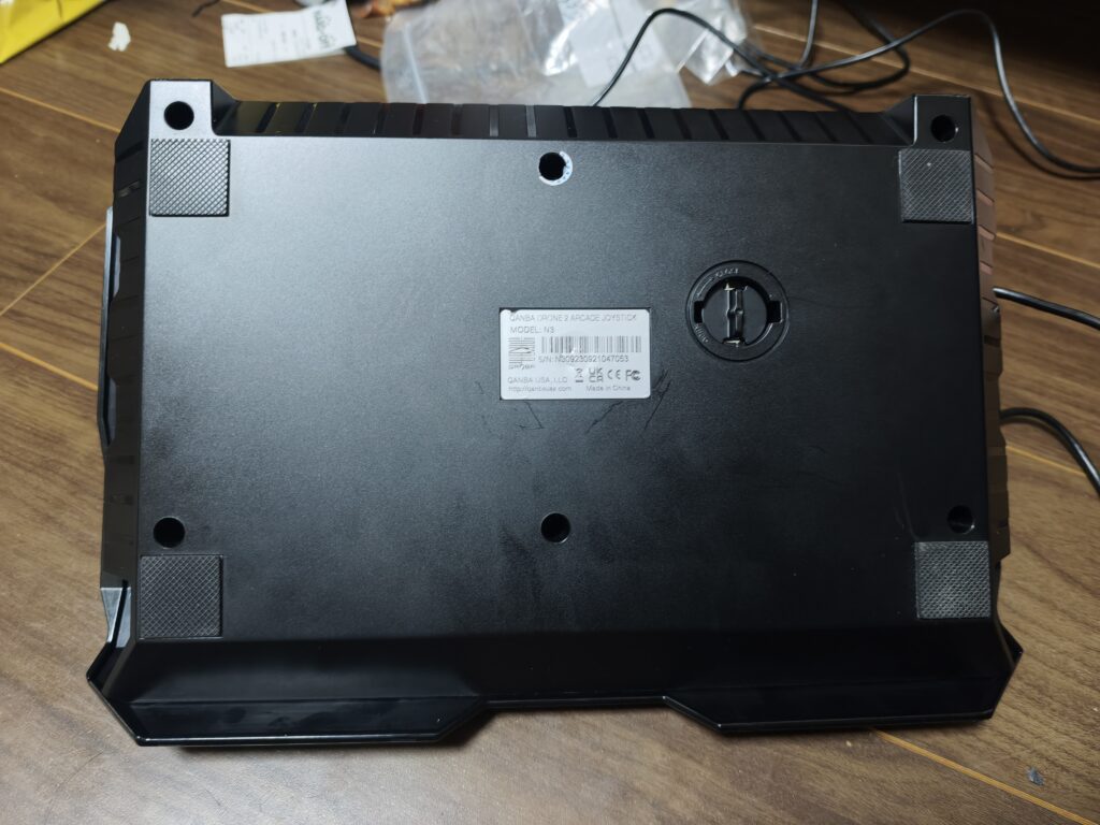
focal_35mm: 23
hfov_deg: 73.9
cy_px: 412
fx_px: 731
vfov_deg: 58.9
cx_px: 550
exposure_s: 1/30
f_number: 1.67
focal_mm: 6.62
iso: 200
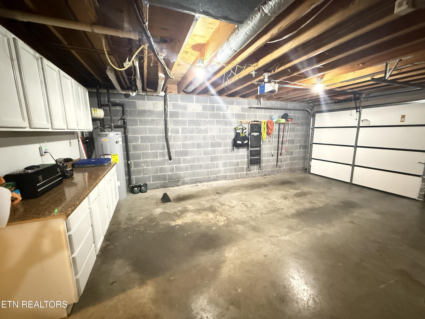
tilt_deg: -8.3
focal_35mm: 14
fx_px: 172
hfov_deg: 102.1
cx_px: 212
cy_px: 160
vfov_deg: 85.7
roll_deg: +0.2
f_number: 2.2
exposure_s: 1/20
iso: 2500
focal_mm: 2.22
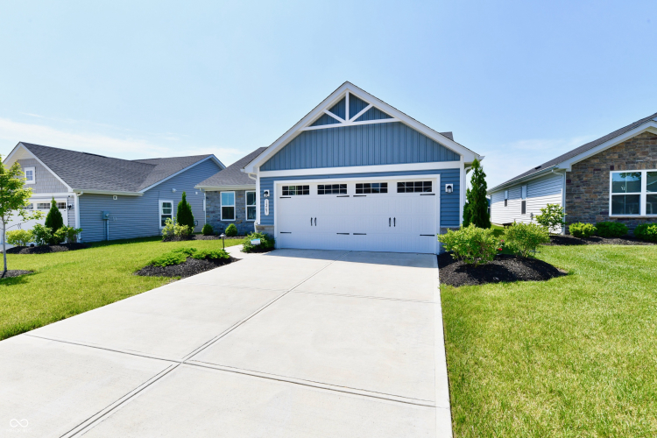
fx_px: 310
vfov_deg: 70.4
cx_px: 328
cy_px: 219
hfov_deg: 93.3
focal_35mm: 17
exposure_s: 1/640
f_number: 13
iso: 640
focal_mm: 17
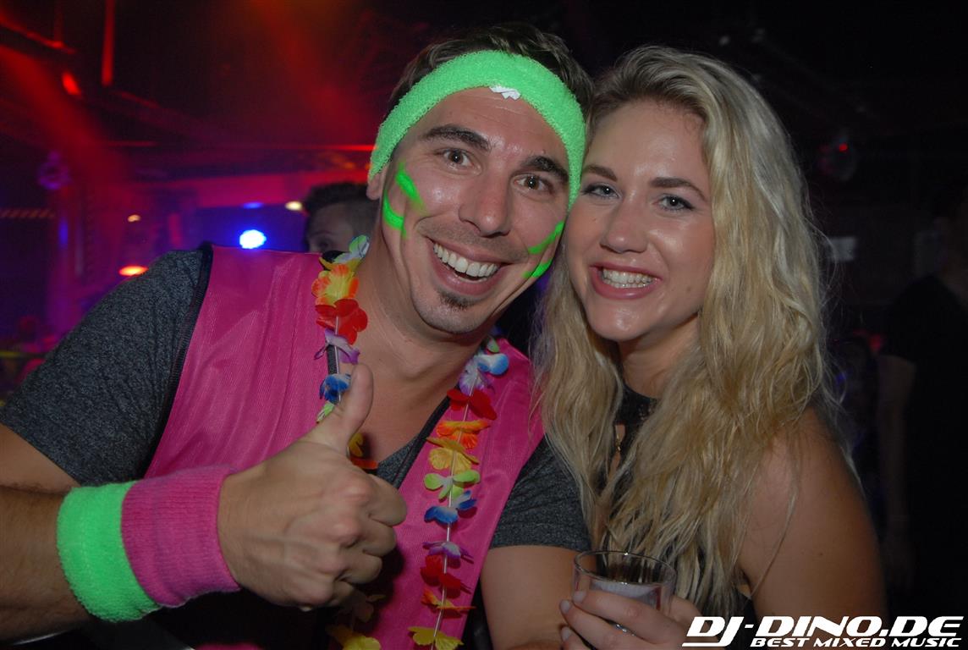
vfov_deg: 37.0
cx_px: 484
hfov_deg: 53.0
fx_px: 970
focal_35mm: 36
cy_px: 325
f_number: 5.6
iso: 400
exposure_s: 1/6
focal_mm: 24
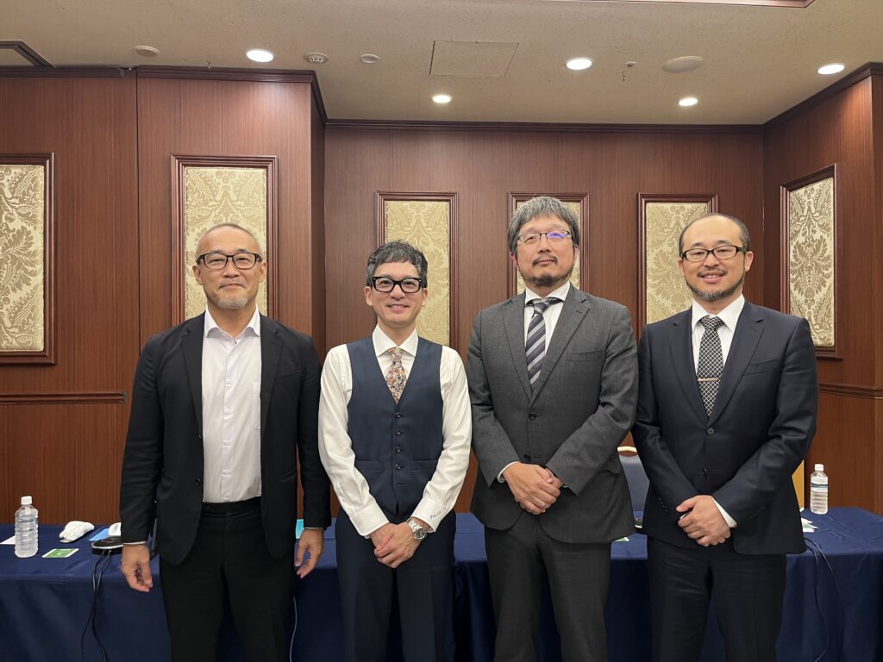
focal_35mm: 26
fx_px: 663
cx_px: 442
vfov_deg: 53.1
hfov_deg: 67.3
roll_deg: -0.3
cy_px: 331
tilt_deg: -0.7
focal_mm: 5.1
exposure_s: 1/60
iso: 100
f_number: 1.6
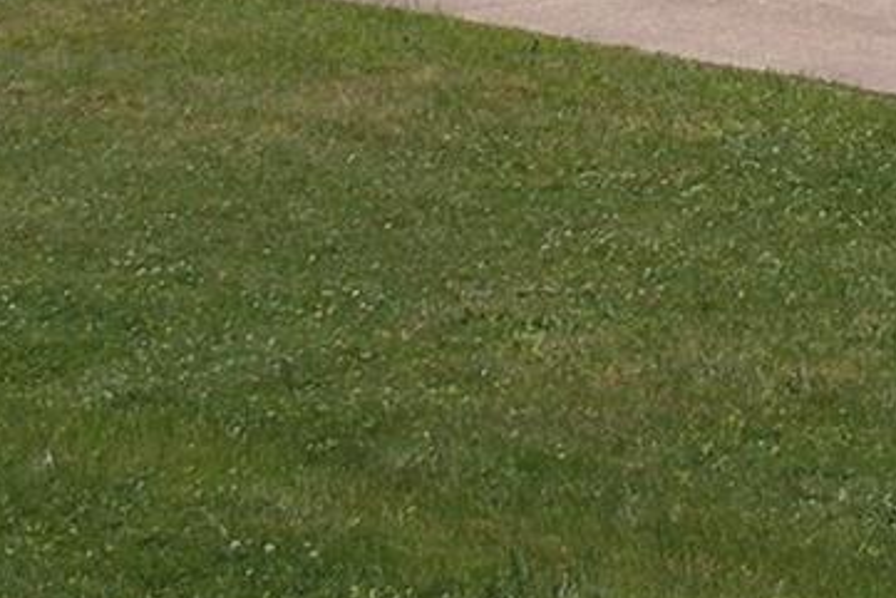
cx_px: 779
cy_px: -330
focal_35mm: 109
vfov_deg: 11.9
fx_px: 2714
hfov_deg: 18.5
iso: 100
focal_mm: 7.6
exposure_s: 1/410
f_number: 6.7
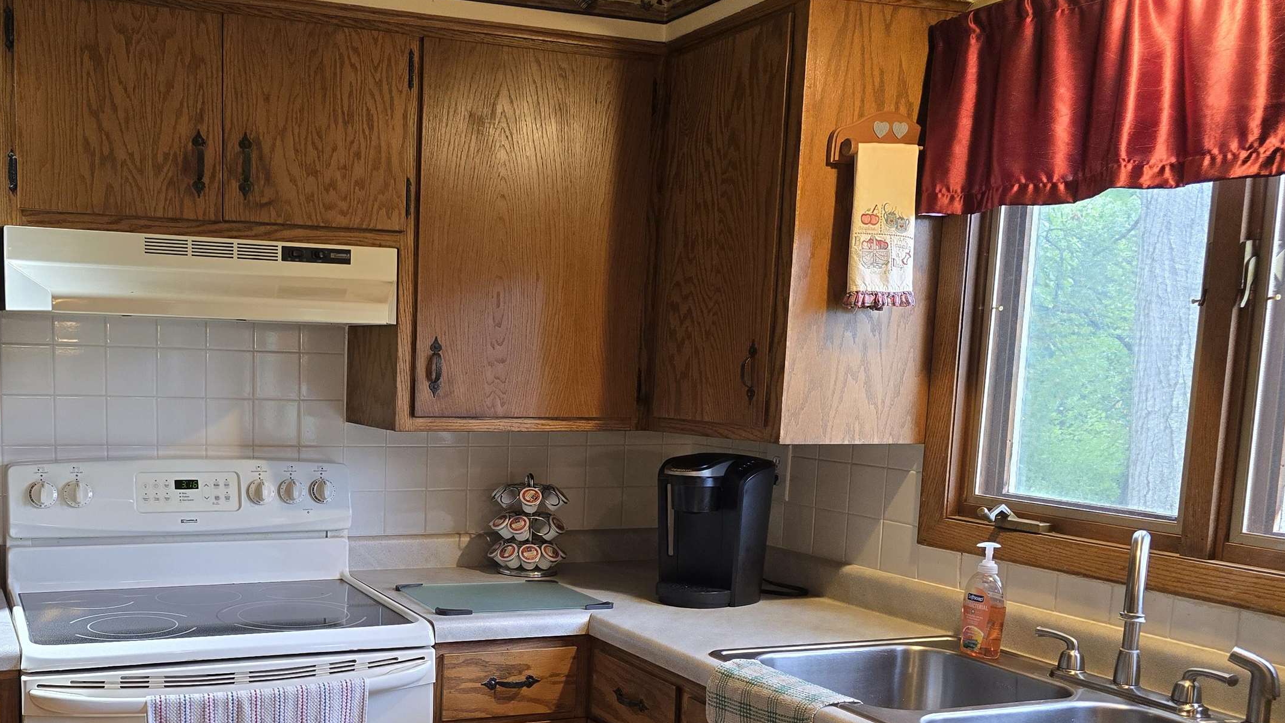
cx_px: 388
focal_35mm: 36
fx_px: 1227
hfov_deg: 53.7
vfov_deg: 32.4
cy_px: 506
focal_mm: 6.3
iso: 250
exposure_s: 1/120
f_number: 1.7
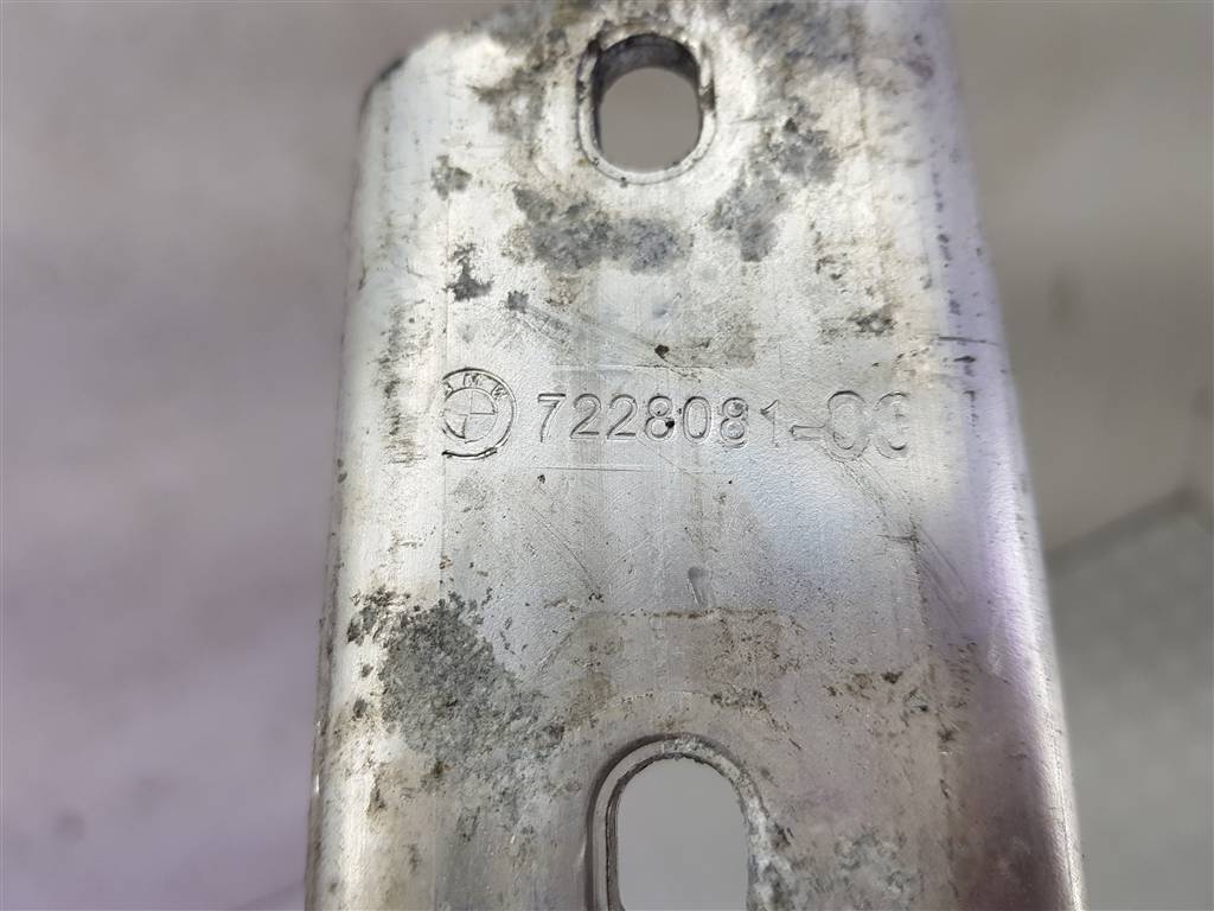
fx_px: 912
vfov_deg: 53.1
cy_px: 456
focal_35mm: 26
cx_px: 607
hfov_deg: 67.3
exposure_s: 1/155
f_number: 1.7
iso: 40
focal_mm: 4.2
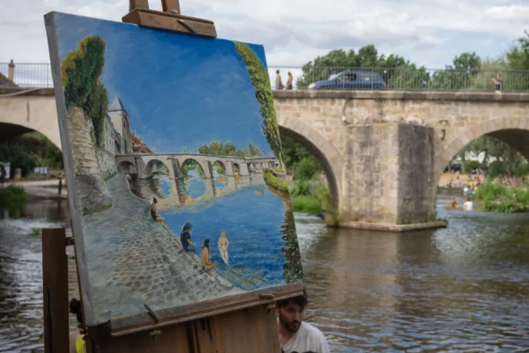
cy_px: 161
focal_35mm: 52
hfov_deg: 38.0
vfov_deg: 26.0
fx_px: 764
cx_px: 319
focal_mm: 40
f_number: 11
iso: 160
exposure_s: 1/100
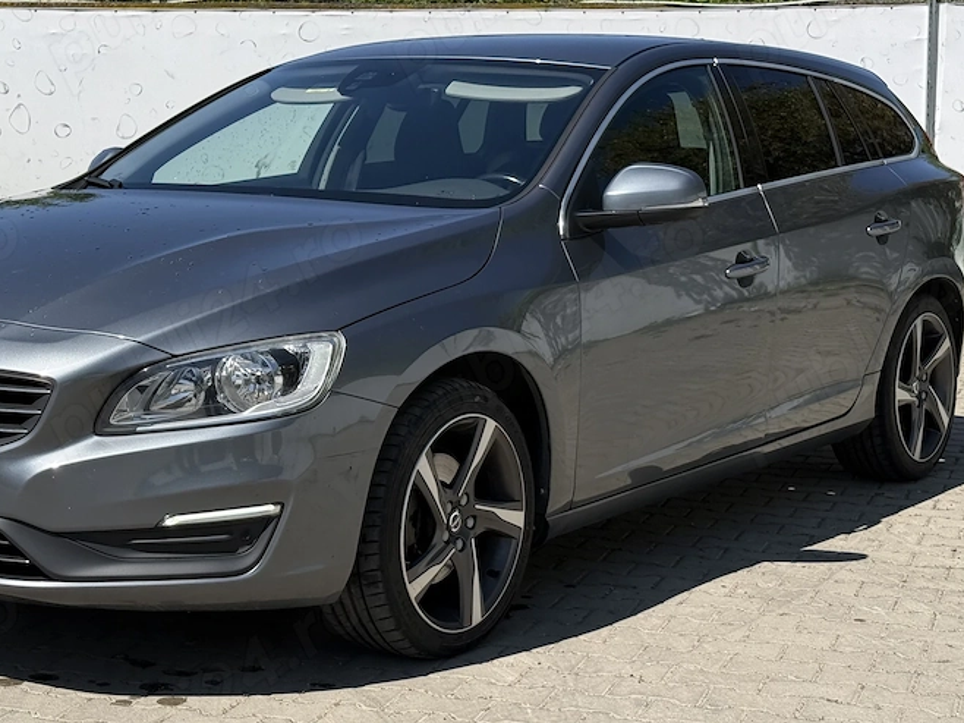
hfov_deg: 26.6
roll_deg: +0.0
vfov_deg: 20.2
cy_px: 359
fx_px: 2032
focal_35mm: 73
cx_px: 375
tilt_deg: -6.9
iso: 64
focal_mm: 6.76
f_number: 1.78
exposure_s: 1/5208
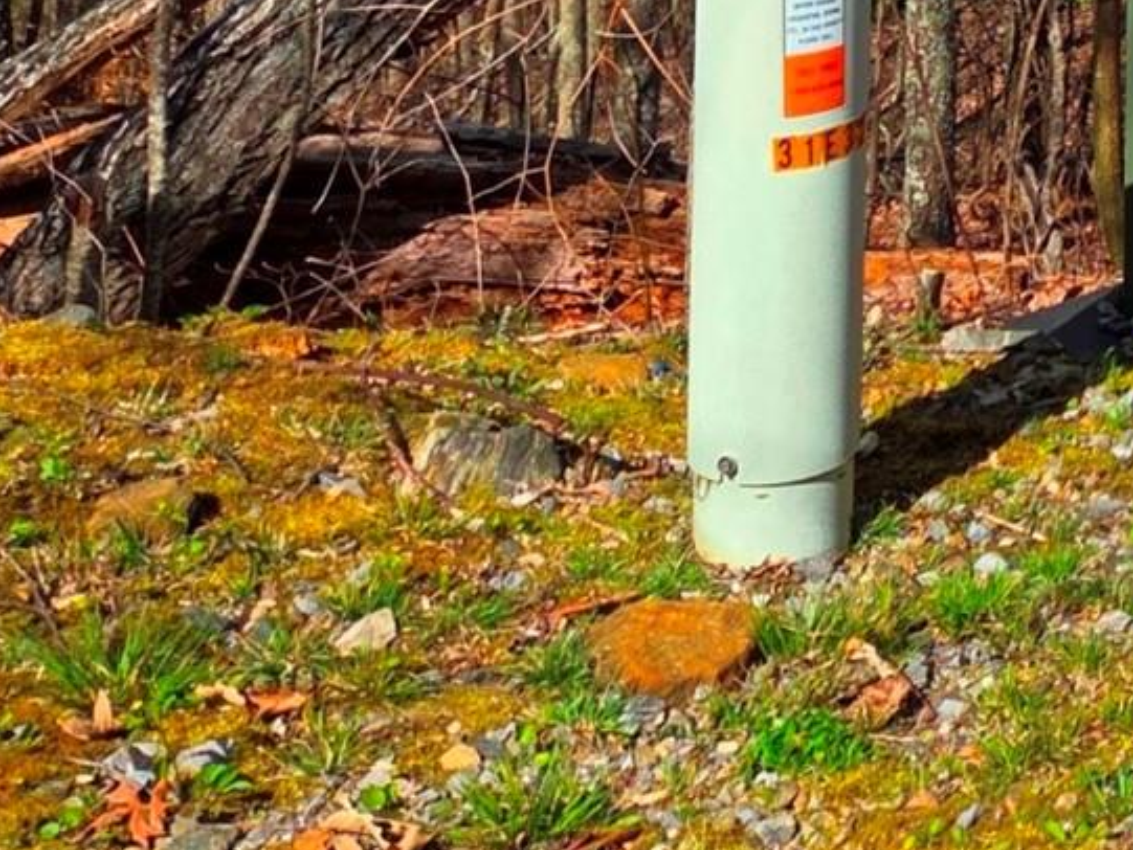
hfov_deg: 19.3
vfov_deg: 15.1
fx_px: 2848
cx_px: 1768
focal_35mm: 87
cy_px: -609
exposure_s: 1/5129
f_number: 1.8
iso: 80
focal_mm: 5.4
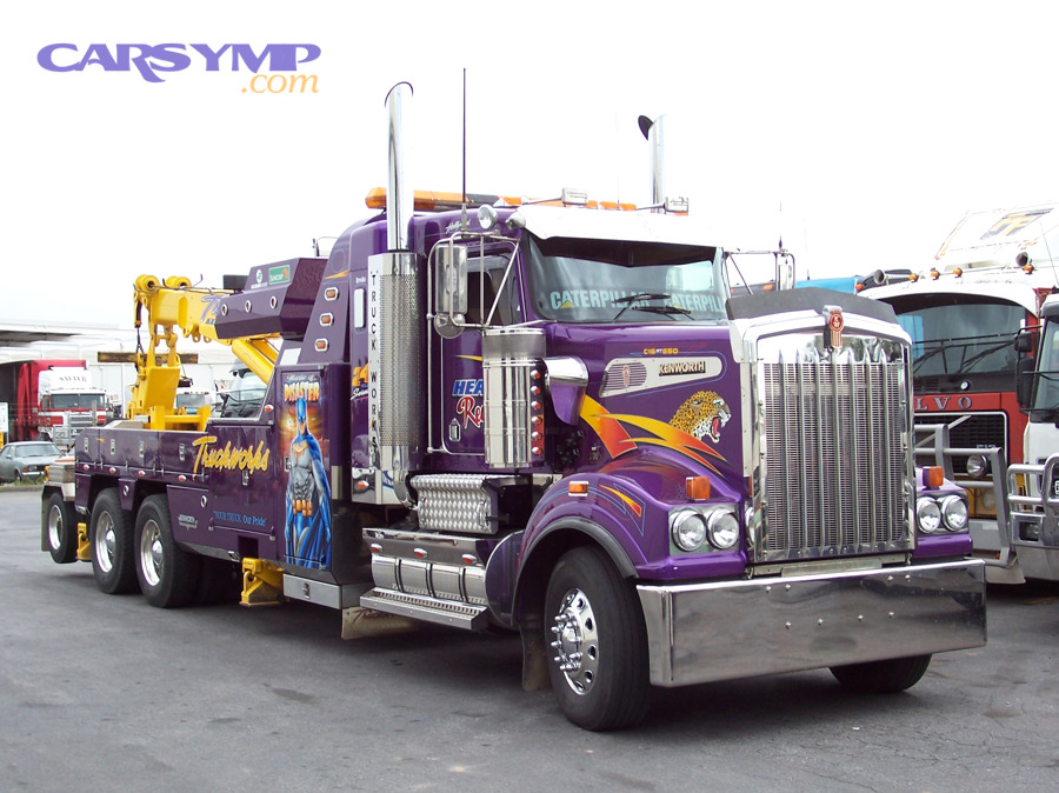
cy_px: 396
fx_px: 1621
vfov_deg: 27.5
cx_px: 530
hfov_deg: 36.2
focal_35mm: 53
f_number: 3.4
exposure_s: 1/90
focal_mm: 8.6
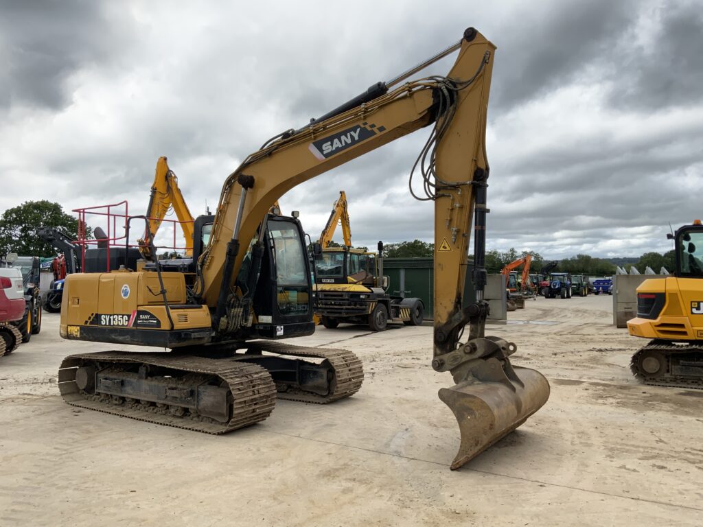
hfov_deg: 61.7
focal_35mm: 29
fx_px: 589
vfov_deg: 48.2
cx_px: 352
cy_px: 264
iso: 16
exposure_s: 1/599
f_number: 1.8
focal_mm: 3
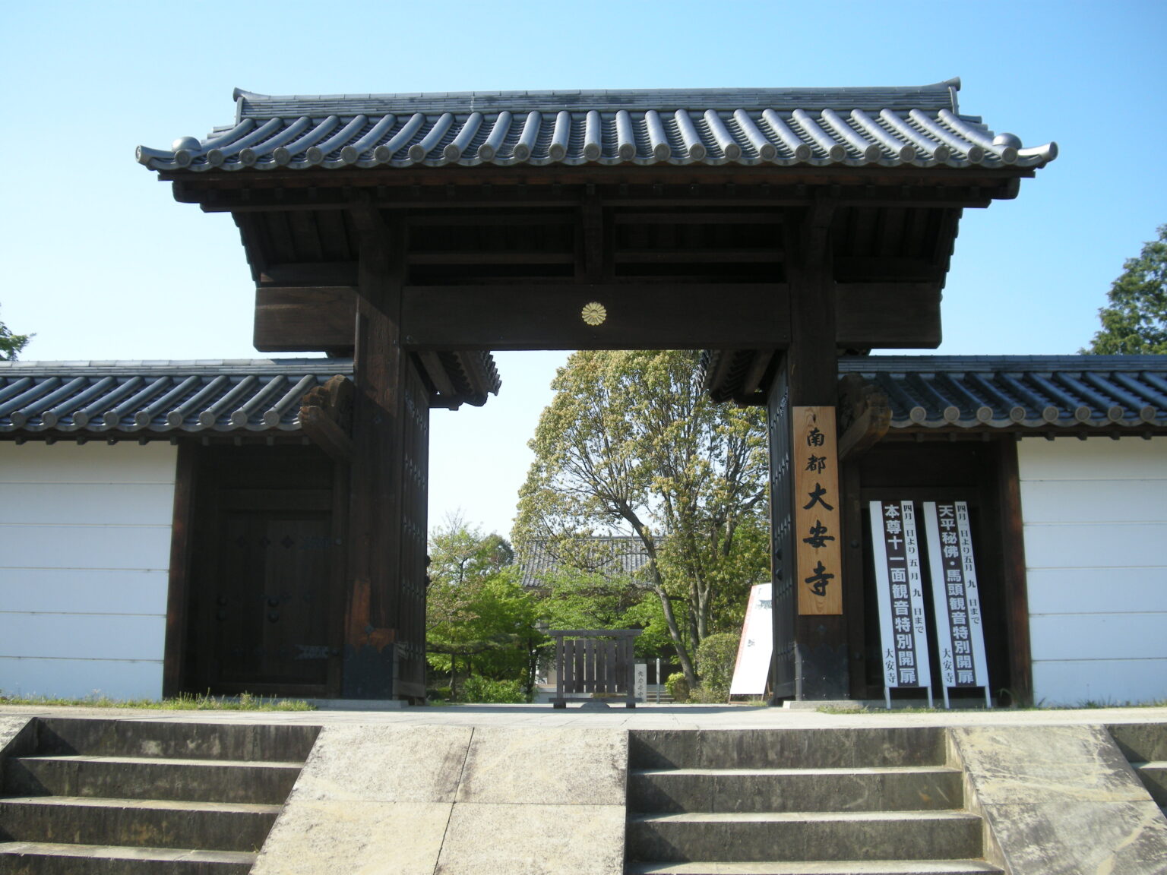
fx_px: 1247
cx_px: 584
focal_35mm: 37
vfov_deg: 38.7
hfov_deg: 50.1
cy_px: 438
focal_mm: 7.9
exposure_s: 1/468
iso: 64
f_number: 8
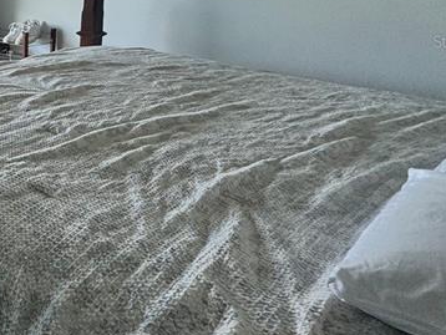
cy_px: 41
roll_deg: +2.2
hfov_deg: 34.0
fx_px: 516
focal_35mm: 40
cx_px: -130
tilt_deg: -9.9
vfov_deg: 34.2
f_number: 2.2
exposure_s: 1/99
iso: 40
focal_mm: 2.22
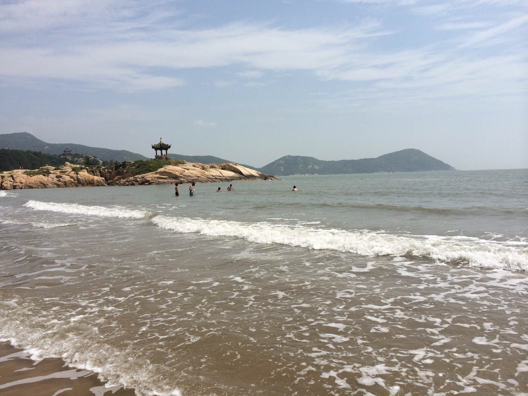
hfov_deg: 60.0
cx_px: 264
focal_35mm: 30
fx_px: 458
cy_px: 198
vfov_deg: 46.8
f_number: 2.2
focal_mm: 4.12
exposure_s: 1/5882
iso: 40
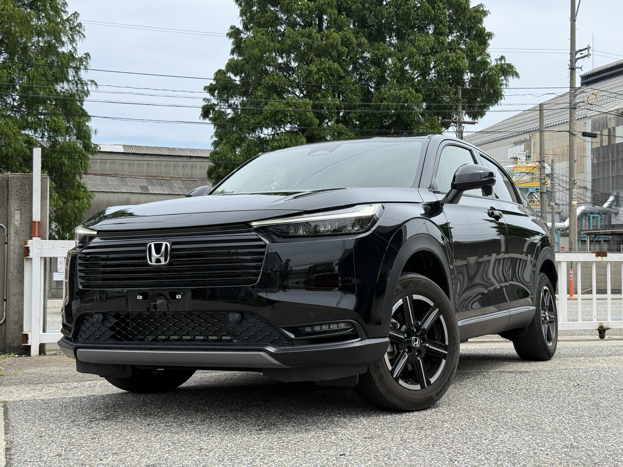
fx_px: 864
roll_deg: -0.6
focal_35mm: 48
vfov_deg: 30.3
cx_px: 312
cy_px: 234
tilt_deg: +2.4
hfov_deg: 39.7
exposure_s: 1/3534
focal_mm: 6.76
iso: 80
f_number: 1.78
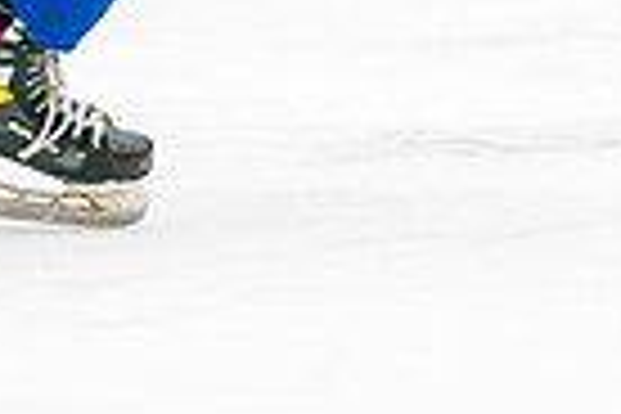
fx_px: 17870
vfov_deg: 1.3
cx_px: 369
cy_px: -187
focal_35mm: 1036
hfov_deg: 2.0
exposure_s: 1/1250
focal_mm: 158
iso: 3200
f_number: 2.8
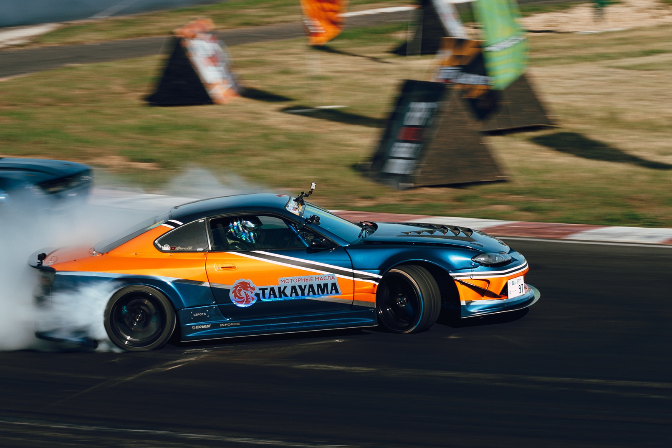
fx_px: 3695
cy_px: 193
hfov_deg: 10.3
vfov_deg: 6.9
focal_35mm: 198
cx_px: 593
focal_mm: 85
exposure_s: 1/125
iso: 125
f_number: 9
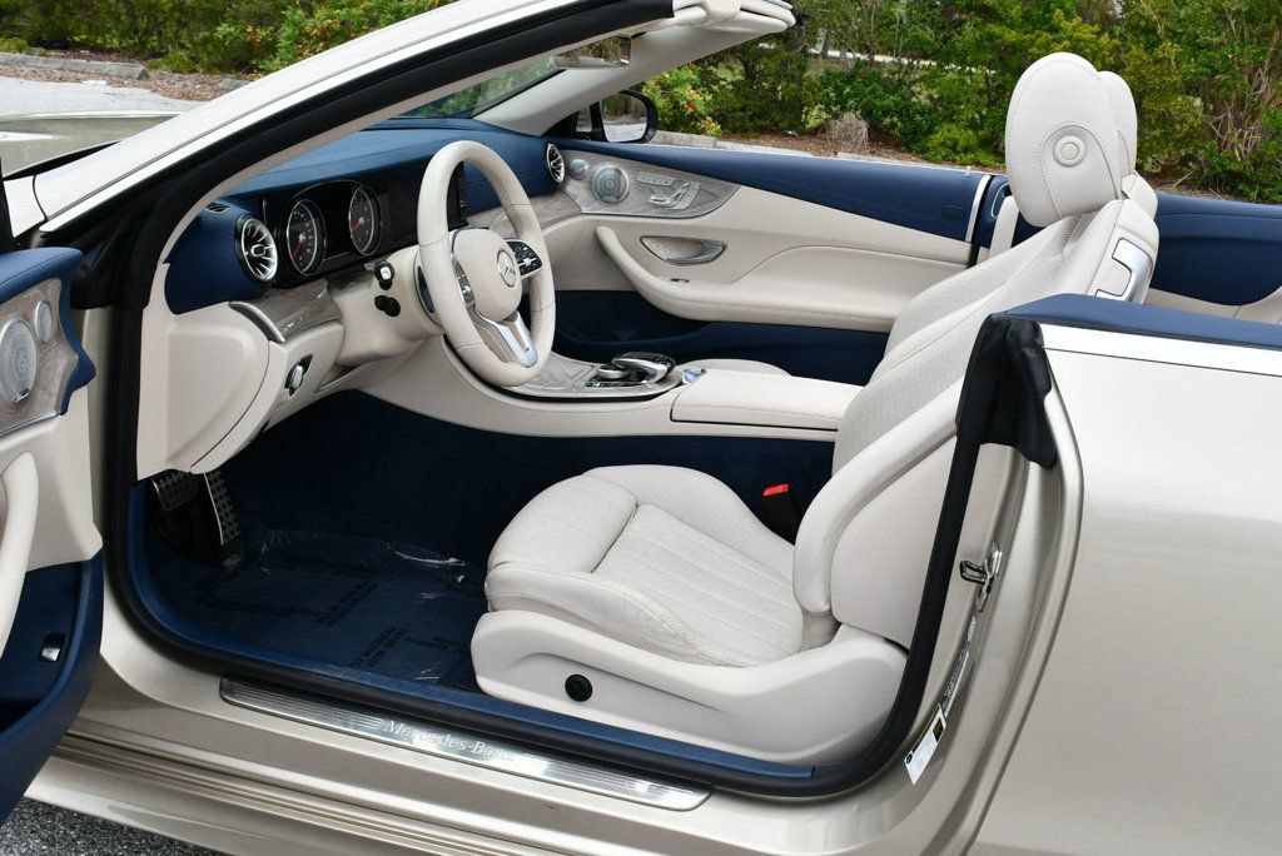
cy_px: 428
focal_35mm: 36
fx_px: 1283
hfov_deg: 53.1
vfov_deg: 36.9
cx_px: 641
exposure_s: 1/250
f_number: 8
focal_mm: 18
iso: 160
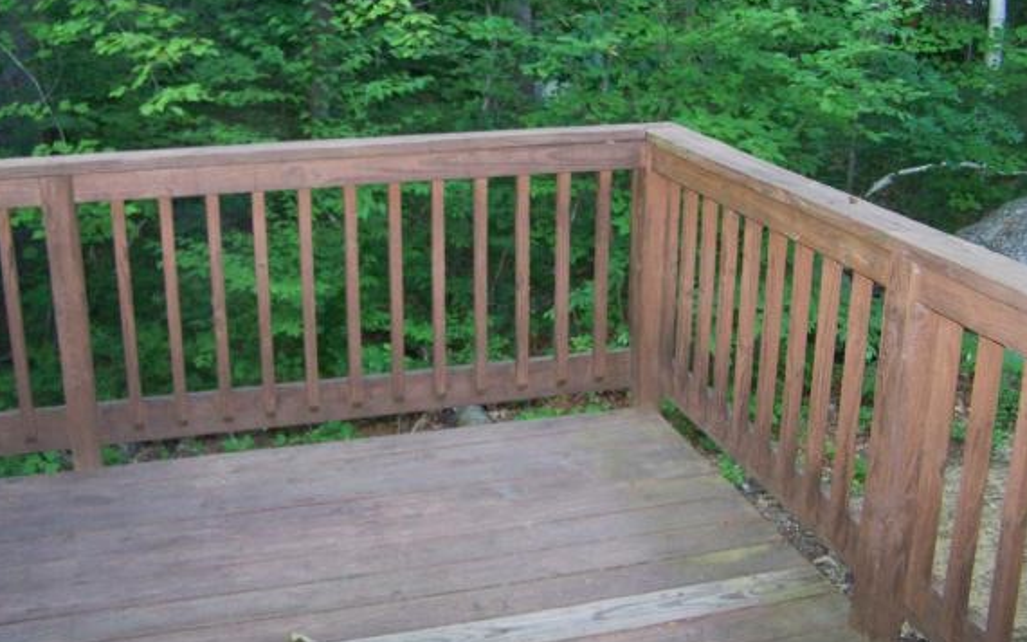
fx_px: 1147
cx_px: 517
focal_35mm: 41
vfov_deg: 31.2
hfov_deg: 48.2
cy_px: 265
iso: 160
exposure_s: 1/60
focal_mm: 6.3
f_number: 2.8
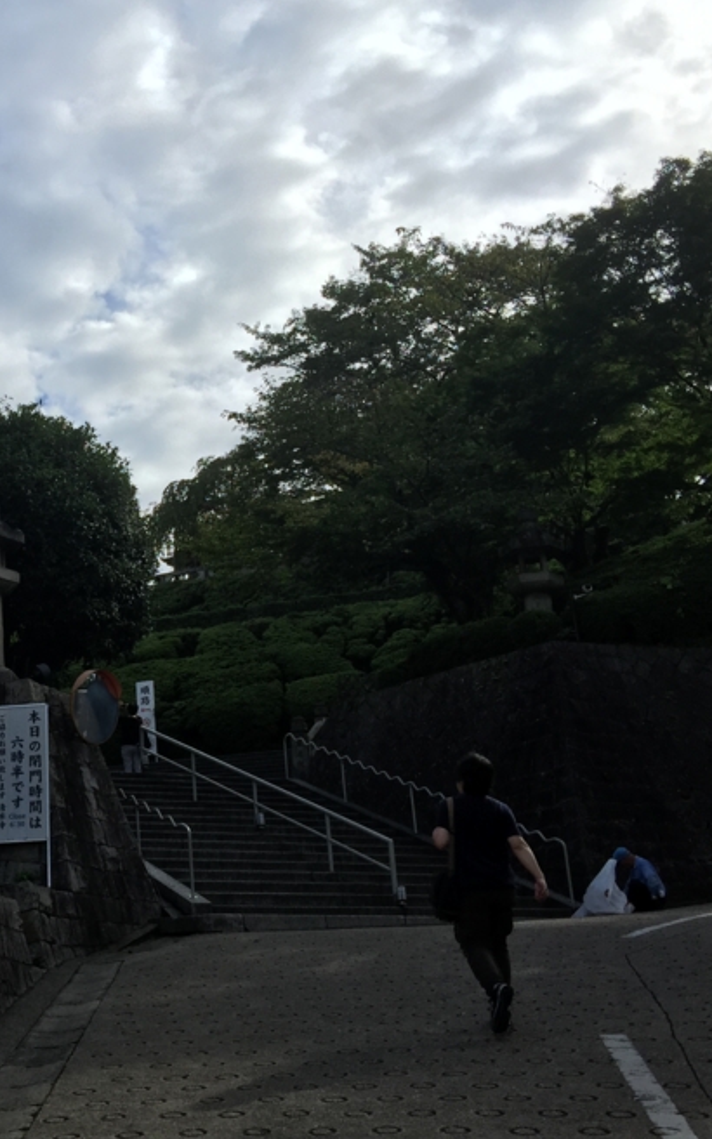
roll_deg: +1.2
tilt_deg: +17.8
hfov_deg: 25.9
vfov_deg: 41.8
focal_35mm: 48
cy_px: 583
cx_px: 49
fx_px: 1490
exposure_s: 1/1980
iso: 32
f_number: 2.2
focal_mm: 4.15
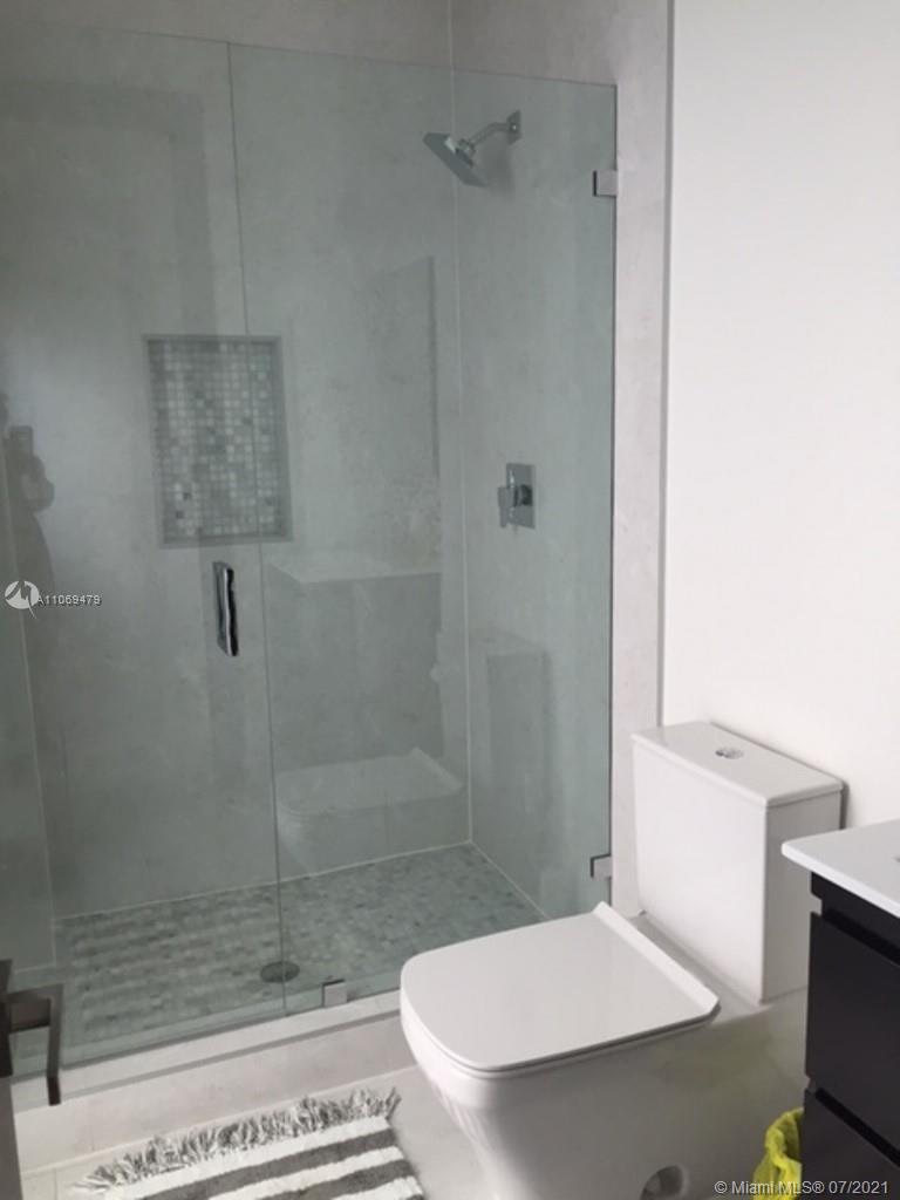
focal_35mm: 29
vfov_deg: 61.7
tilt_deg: -9.0
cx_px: 450
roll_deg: +1.7
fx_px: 1005
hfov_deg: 48.2
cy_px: 600
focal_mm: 4.15
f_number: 2.2
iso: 32
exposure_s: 1/30
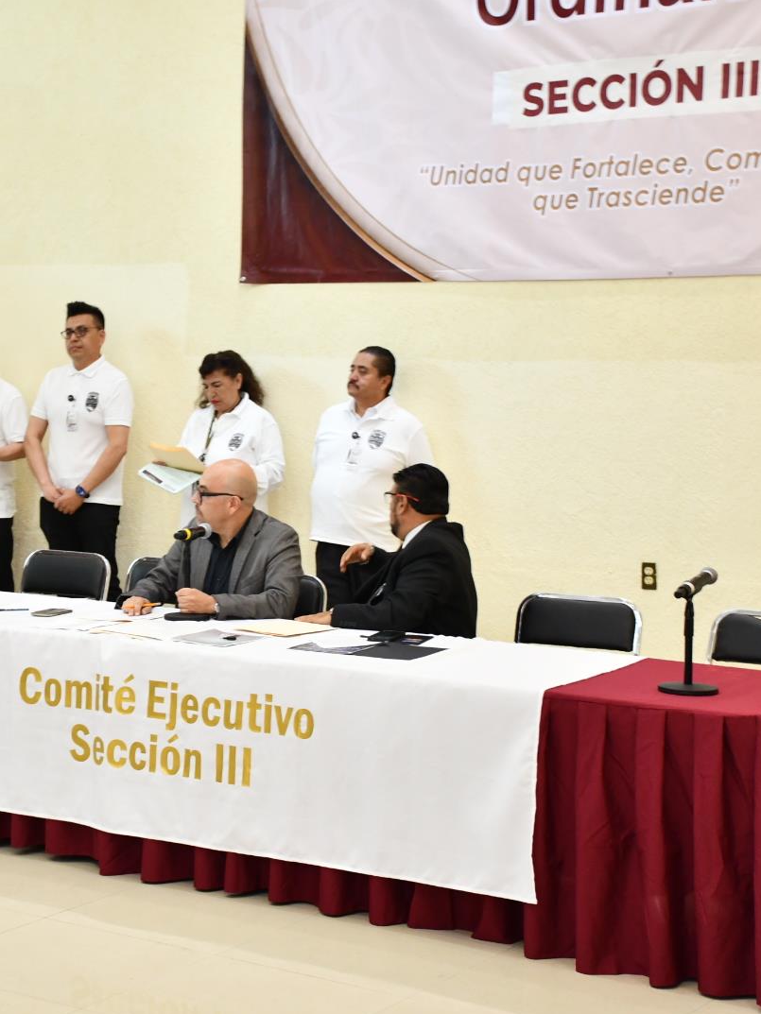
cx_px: 114
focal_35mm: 74
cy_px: 508
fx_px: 2169
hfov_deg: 19.6
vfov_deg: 26.3
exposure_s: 1/60
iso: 1100
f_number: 4.2
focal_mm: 34
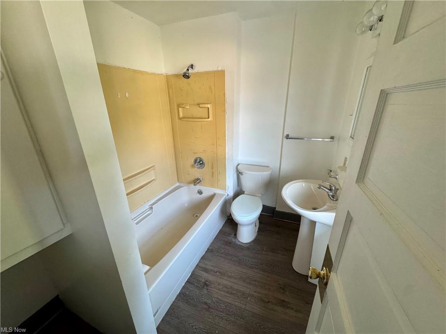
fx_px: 180
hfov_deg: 102.1
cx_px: 223
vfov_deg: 85.7
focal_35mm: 14
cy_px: 167
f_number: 2.2
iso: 320
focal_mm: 2.22
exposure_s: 1/68
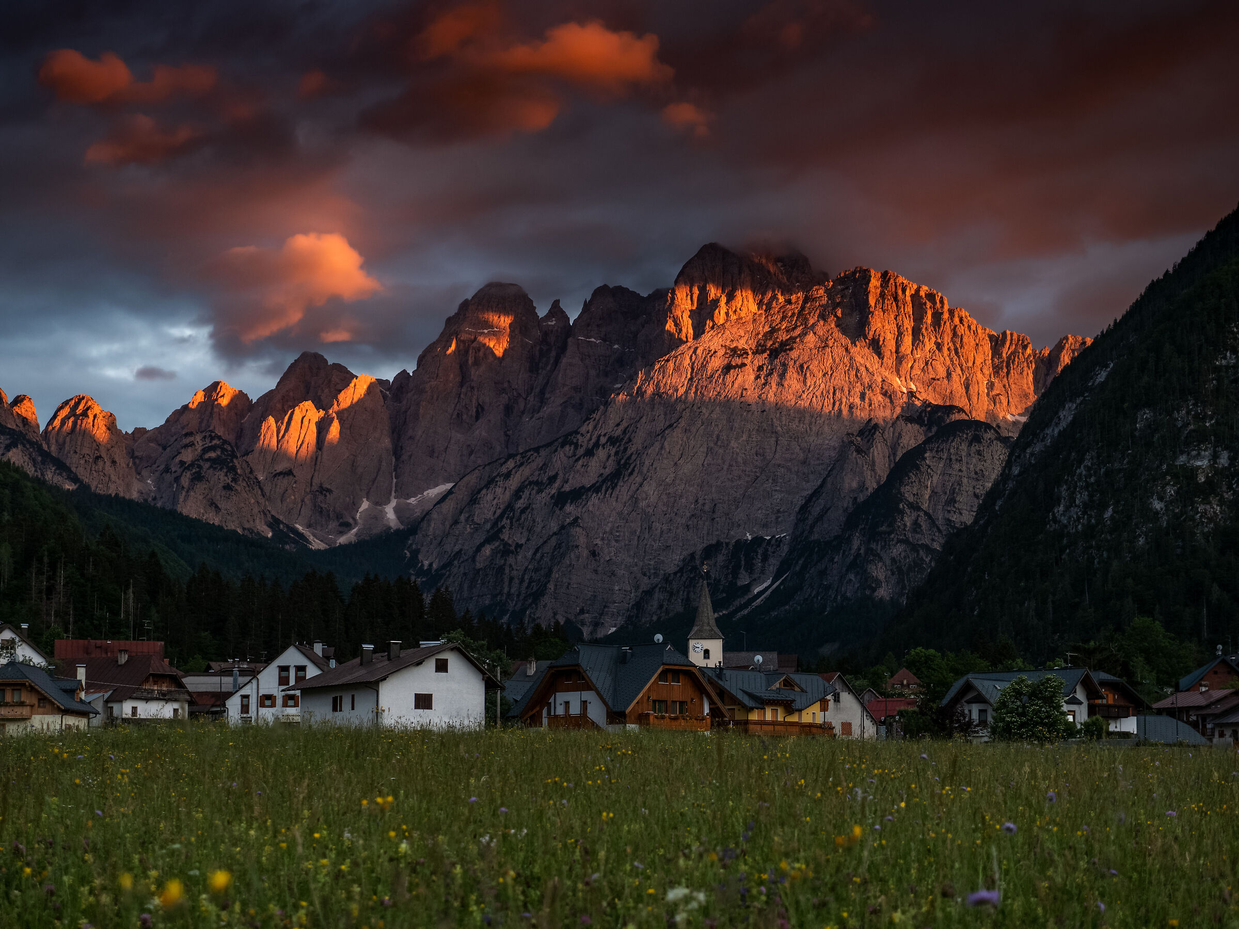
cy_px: 464
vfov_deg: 22.9
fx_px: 2291
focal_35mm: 64
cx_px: 620
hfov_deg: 30.3
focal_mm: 31
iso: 200
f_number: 6.3
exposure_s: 1/200
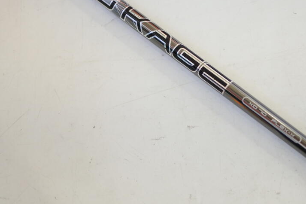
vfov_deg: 20.6
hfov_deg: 30.4
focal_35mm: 66
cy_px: 77
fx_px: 561
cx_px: 192
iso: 400
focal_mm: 18.5
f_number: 1.8
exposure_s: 1/250
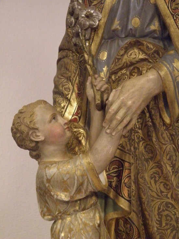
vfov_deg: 32.2
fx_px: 414
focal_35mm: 60
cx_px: 90
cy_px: 120
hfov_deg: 24.4
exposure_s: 1/40
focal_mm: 10.66
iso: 800
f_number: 3.6
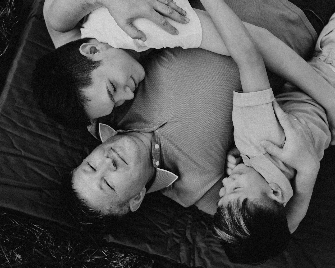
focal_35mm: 63
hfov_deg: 30.0
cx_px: 158
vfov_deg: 24.2
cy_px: 150
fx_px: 625
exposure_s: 1/500
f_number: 2
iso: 100
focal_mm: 50
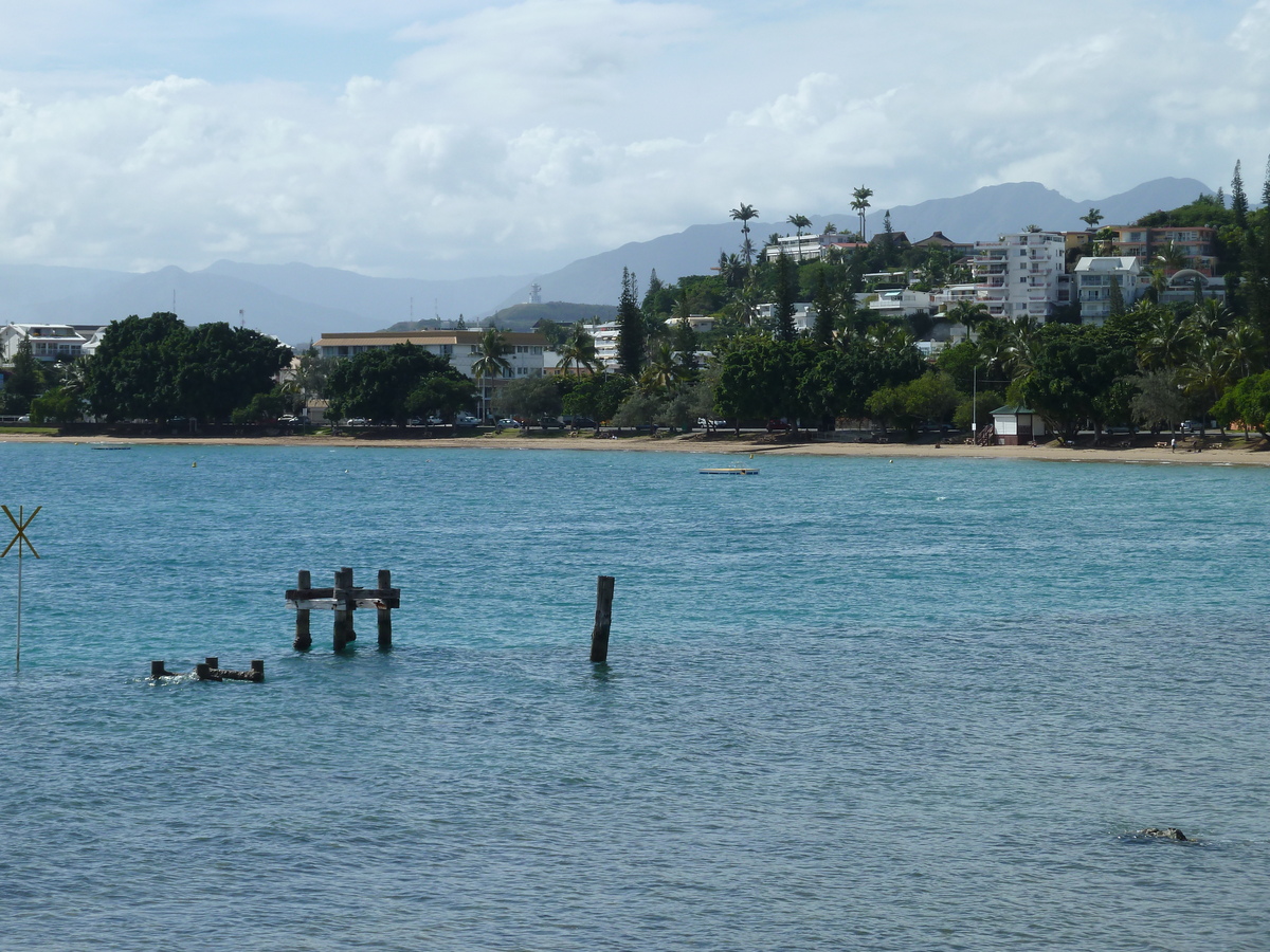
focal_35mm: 104
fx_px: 3816
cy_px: 476
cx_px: 635
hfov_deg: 18.9
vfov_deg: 14.2
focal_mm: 17
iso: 80
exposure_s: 1/500
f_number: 5.6
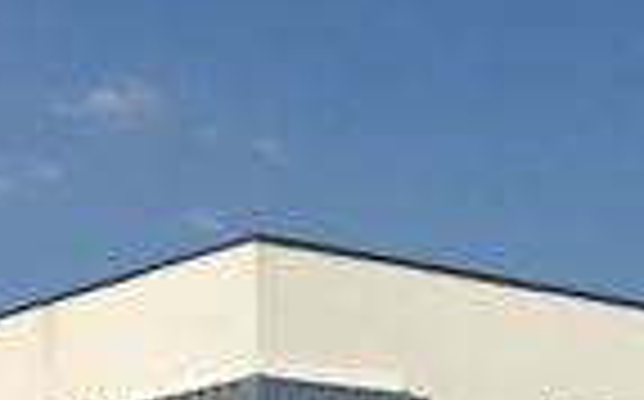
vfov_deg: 10.1
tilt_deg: +9.8
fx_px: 2261
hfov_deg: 16.2
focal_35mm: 129
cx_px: 414
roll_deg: +0.4
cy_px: 355
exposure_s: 1/3597
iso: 32
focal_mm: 4.15
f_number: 2.2
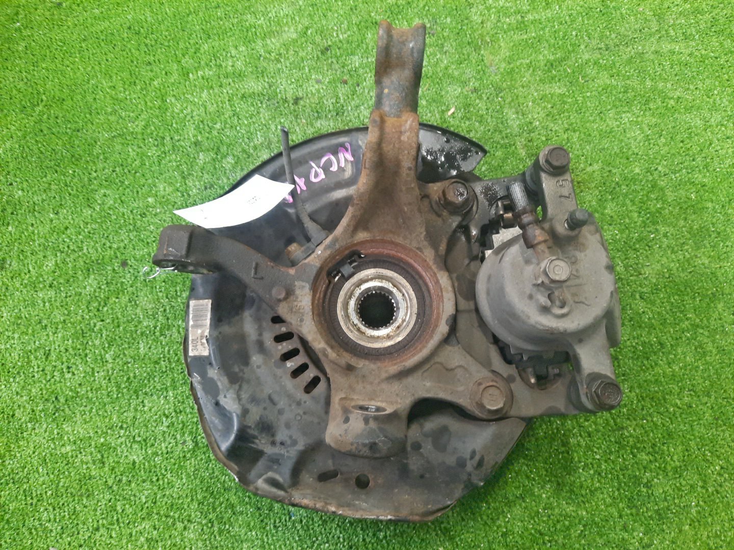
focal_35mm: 25
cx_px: 367
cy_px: 275
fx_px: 530
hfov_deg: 69.4
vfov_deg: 54.9
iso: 371
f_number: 2
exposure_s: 1/33
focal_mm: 4.6
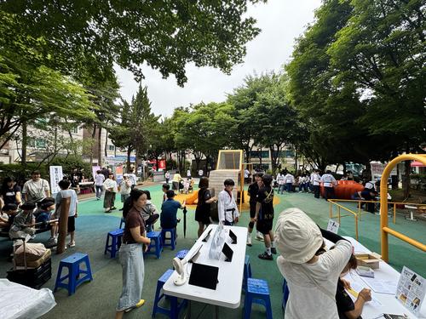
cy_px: 160
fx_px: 172
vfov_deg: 85.7
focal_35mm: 14
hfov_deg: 102.1
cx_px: 213
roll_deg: +0.2
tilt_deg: +2.3
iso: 40
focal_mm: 2.22
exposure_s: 1/332
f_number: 2.2
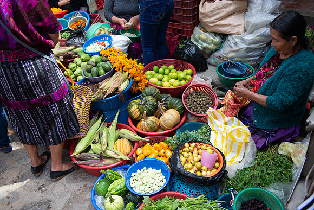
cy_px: 105
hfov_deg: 60.3
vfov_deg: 42.3
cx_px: 157
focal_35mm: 31
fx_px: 270
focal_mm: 31
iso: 160
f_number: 3.2
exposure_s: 1/250
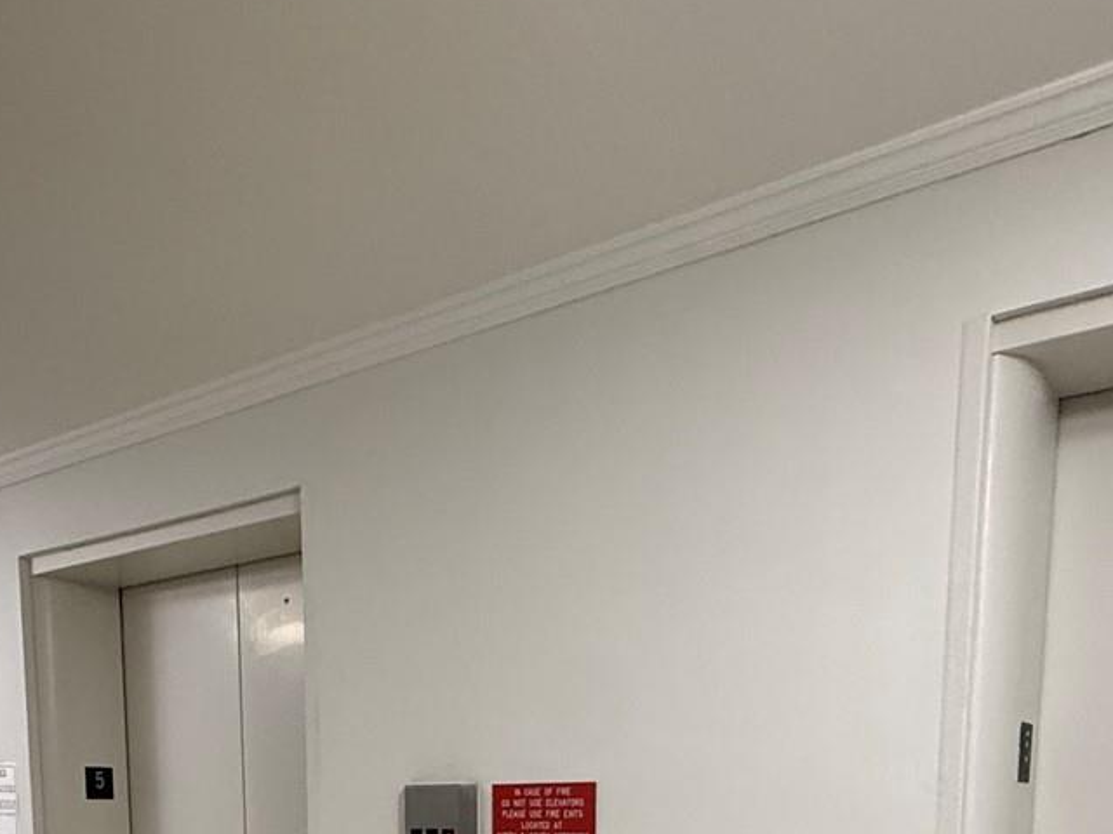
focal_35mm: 35
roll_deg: +0.8
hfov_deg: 52.3
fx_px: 1125
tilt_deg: -6.0
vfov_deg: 34.1
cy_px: 961
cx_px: 447
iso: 400
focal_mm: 2.22
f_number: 2.2
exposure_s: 1/60
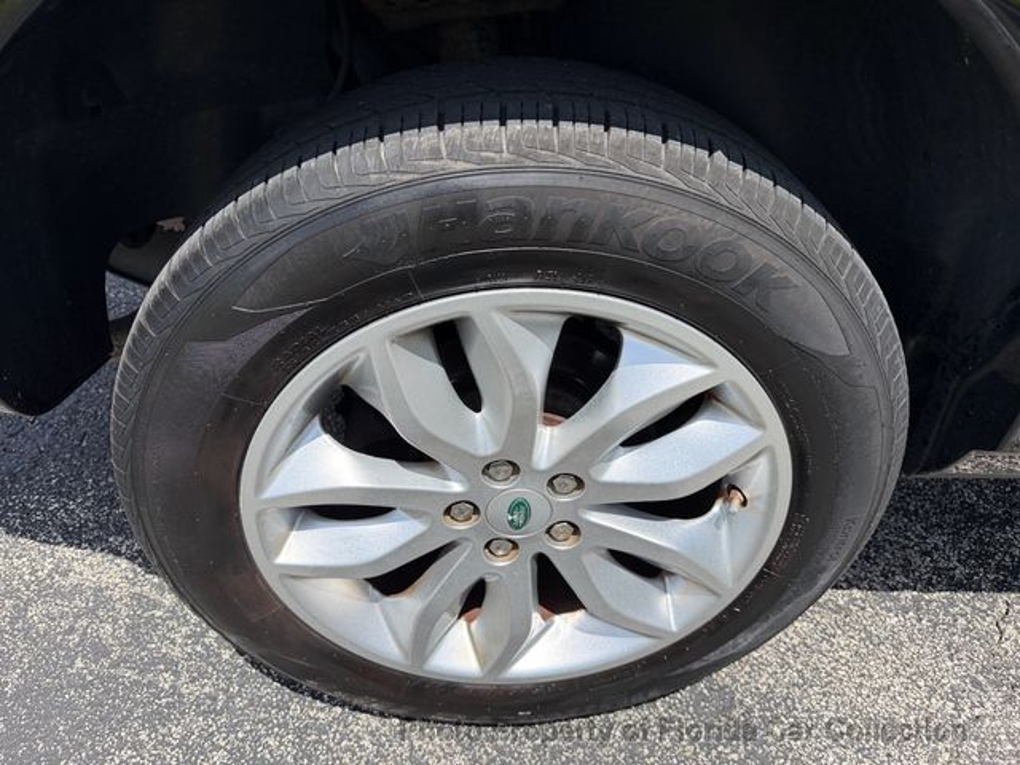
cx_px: 510
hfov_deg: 71.6
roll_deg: -3.7
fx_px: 707
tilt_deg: -35.7
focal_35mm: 24
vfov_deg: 56.8
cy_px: 382
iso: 100
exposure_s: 1/3584
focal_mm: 6.76
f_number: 1.78
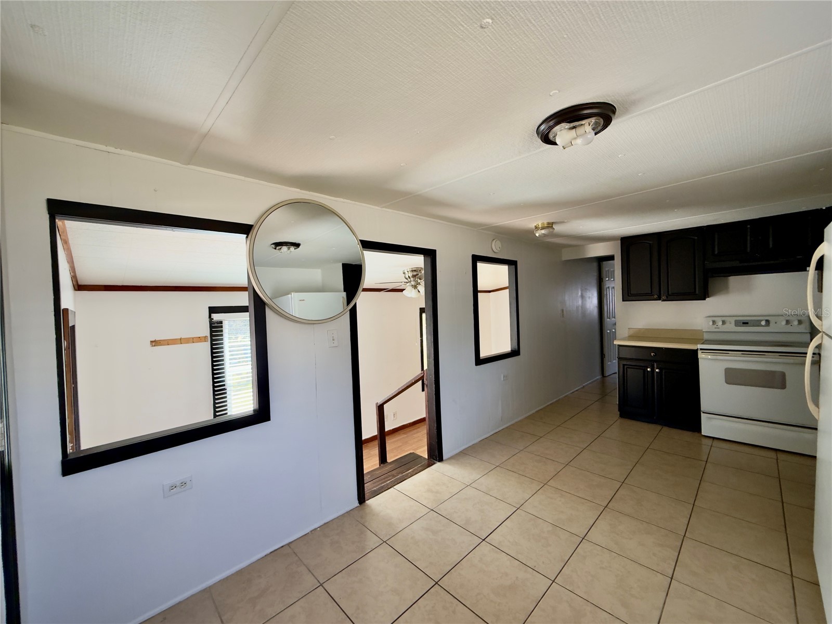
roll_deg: +3.9
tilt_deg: -0.3
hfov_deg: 102.1
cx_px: 416
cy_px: 312
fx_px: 336
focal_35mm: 14
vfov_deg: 85.7
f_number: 2.2
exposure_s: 1/121
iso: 160
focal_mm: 2.22
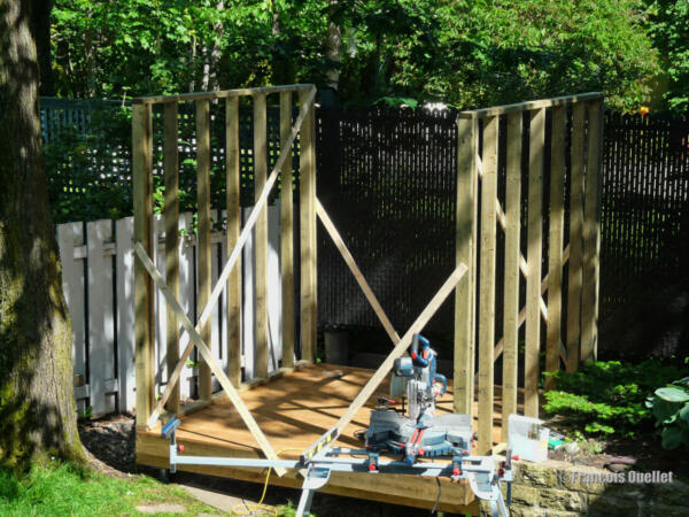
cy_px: 258
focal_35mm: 79
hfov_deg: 24.7
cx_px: 344
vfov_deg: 18.7
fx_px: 1572
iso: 100
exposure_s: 1/200
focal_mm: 12.9
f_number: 4.5
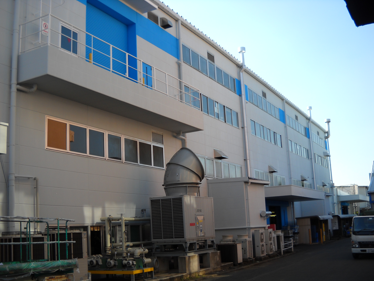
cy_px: 143
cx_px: 184
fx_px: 454
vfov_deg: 34.4
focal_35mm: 42
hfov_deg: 44.8
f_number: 3.1
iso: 64
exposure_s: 1/402
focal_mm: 6.72
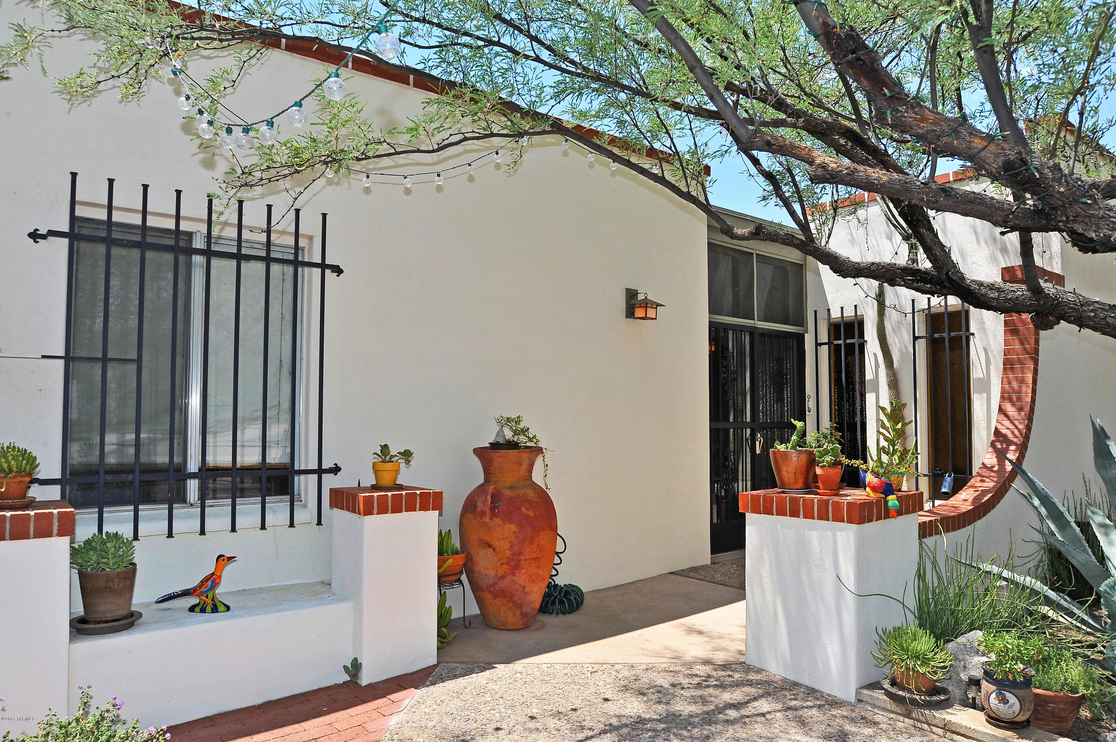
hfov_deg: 73.8
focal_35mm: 24
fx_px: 743
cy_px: 371
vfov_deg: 53.1
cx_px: 558
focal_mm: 24
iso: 320
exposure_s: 1/320
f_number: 13
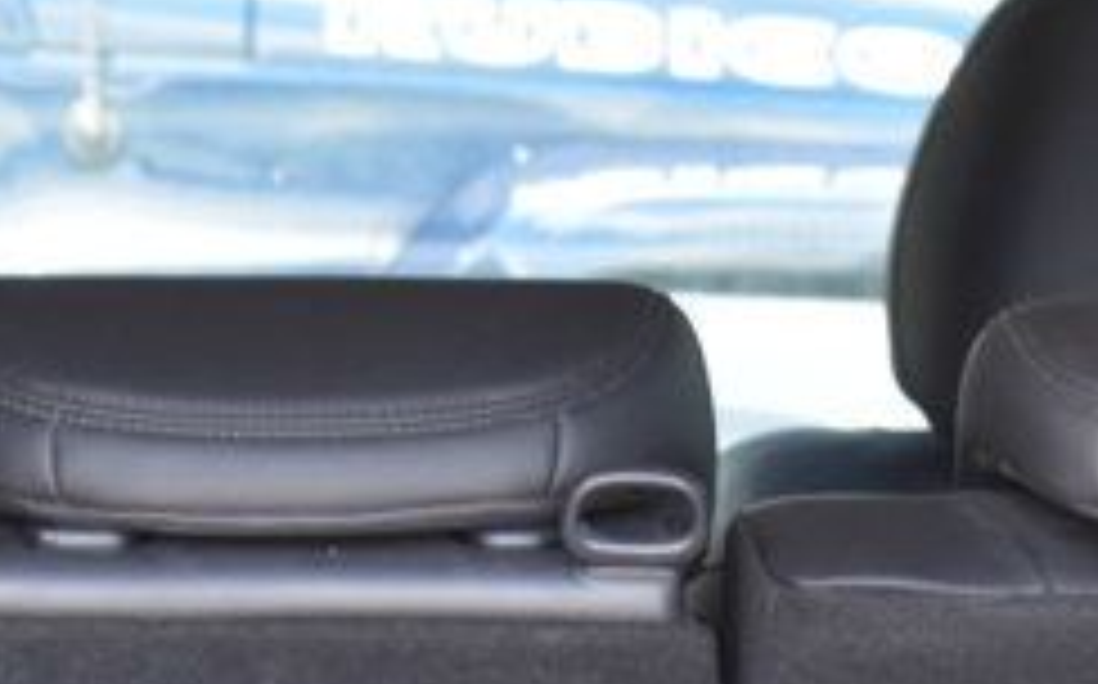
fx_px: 9208
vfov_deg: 4.2
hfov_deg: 6.8
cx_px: 202
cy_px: 1498
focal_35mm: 308
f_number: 8
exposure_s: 1/50
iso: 400
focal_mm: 48
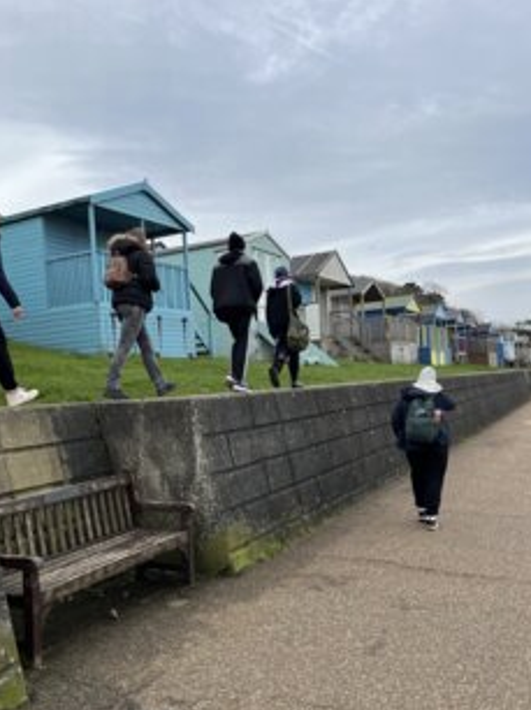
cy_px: 383
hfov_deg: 41.6
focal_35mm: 34
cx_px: 213
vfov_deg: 53.9
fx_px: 696
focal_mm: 5.1
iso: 50
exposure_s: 1/1862
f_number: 1.6
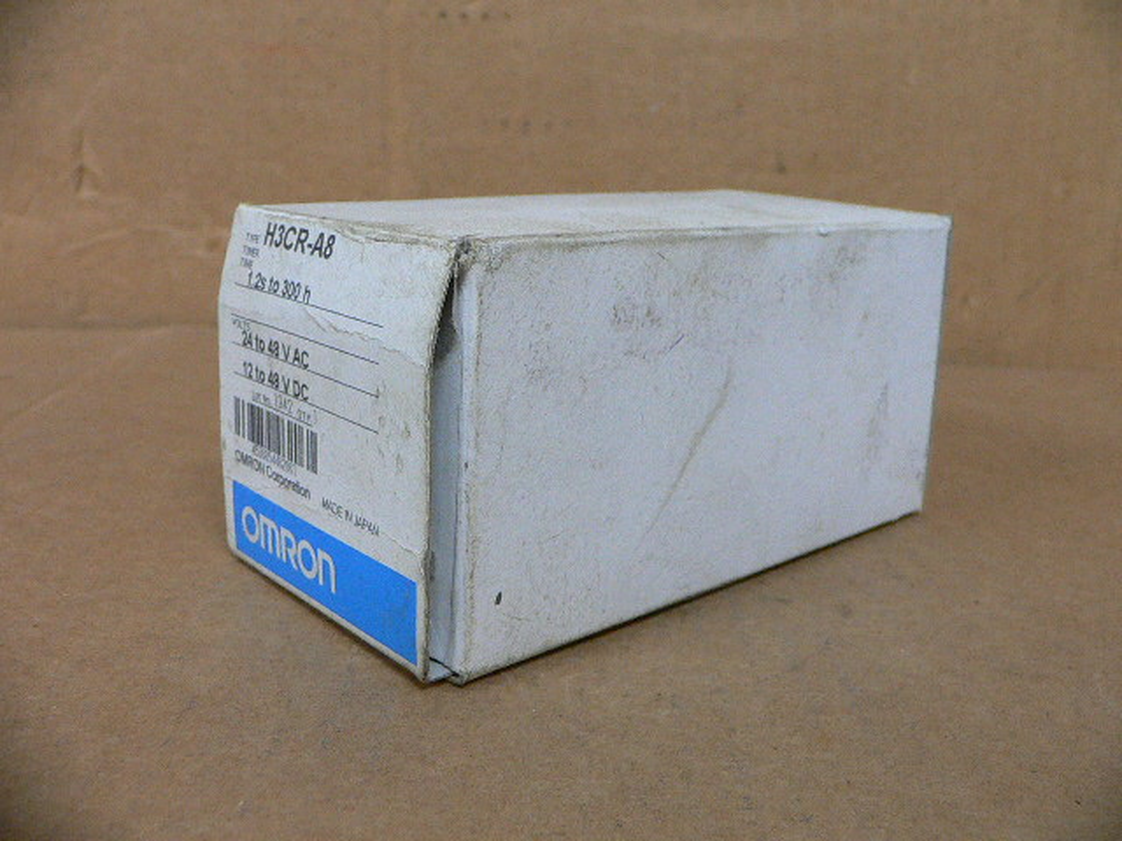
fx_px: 1134
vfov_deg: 40.7
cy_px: 420
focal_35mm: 35
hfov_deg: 52.6
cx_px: 561
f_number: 2.8
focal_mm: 4.6
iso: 200
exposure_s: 1/20
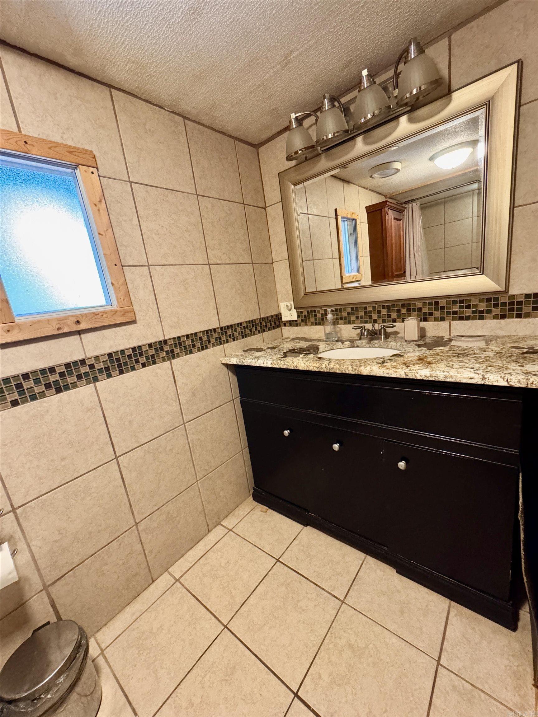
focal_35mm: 14
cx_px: 269
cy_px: 358
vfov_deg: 102.1
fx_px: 290
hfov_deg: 85.7
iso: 800
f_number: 2.2
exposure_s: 1/60
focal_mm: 2.22
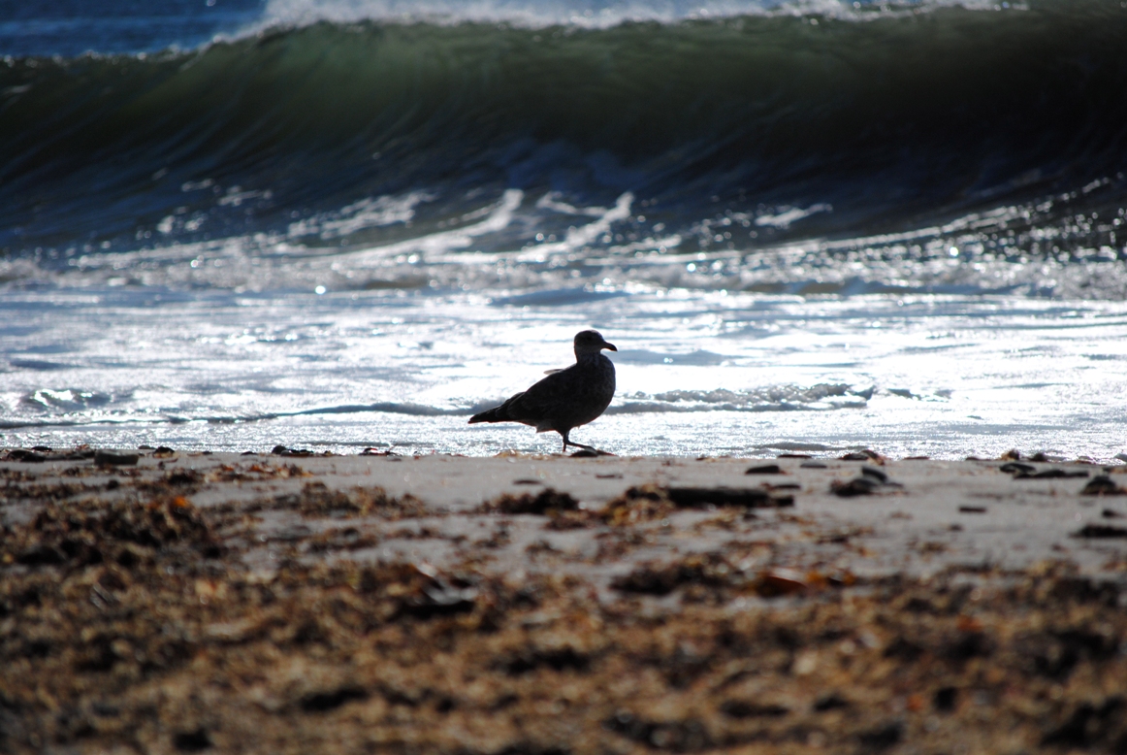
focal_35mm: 300
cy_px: 378
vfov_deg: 4.6
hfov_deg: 6.9
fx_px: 9403
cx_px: 564
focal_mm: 200
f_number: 5.6
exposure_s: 1/4000
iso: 200
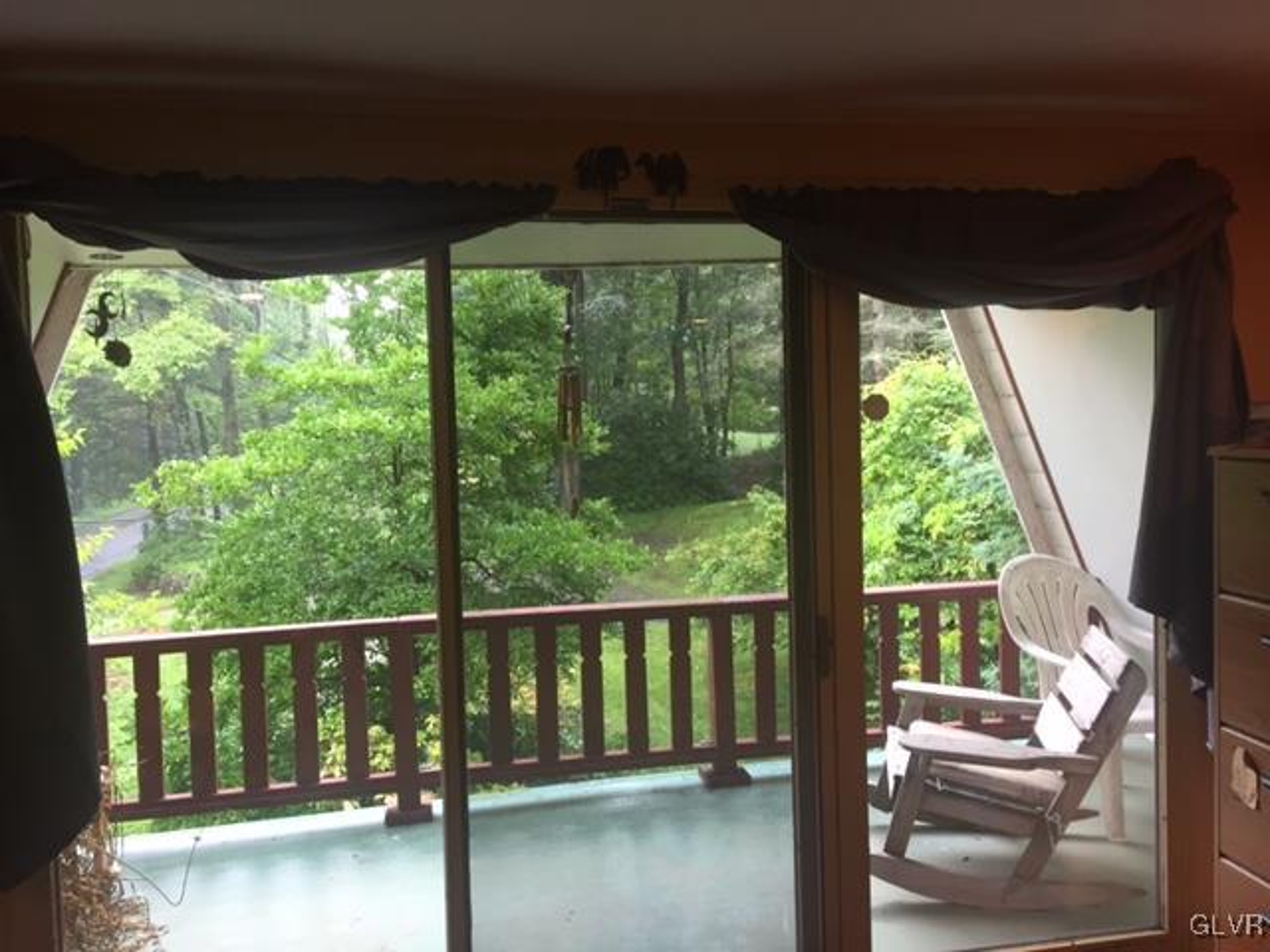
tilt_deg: -2.9
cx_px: 635
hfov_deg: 61.7
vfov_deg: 48.2
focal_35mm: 29
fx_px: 1064
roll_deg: +0.2
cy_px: 476
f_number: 2.2
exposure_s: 1/30
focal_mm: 4.15
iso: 64
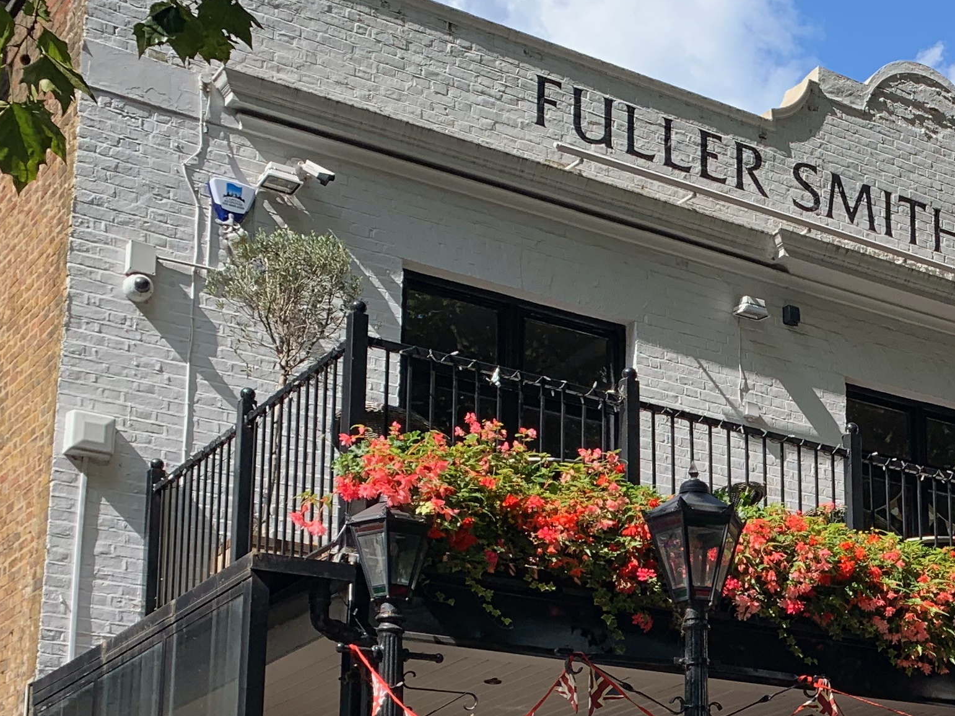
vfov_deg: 21.0
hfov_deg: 26.3
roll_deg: +2.7
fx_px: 1876
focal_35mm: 68
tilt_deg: +10.4
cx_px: 1061
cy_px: 676
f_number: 1.8
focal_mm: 4.25
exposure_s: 1/903
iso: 25
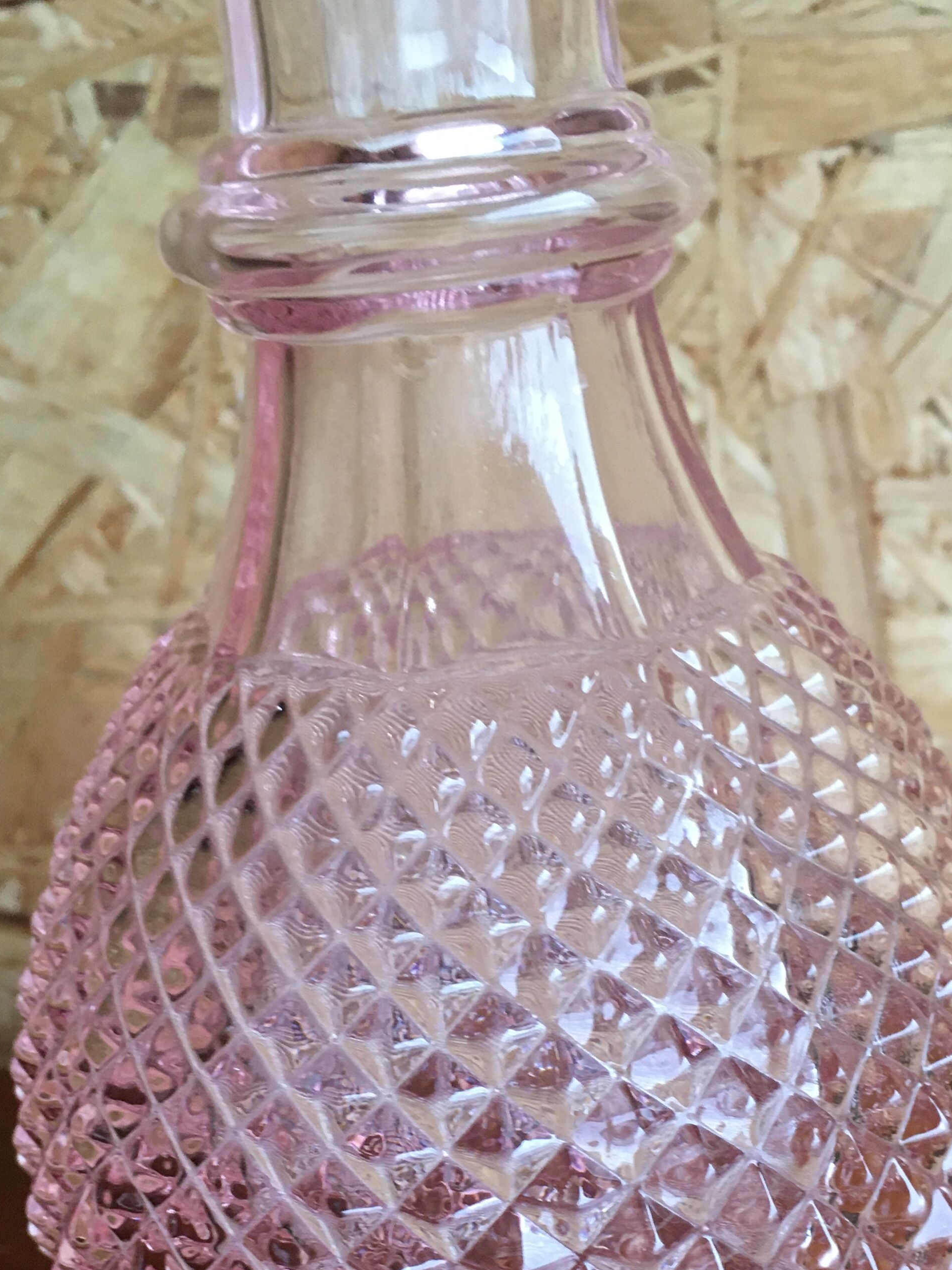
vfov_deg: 39.7
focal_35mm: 46
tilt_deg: -26.1
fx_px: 1687
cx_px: 496
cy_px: 999
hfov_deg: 31.5
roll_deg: +6.1
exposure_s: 1/33
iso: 160
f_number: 2.2
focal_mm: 4.15
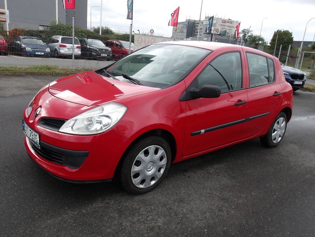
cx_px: 158
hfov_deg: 65.3
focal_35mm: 27
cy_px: 118
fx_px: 246
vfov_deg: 51.4
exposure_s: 1/691
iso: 100
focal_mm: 4.9
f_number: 3
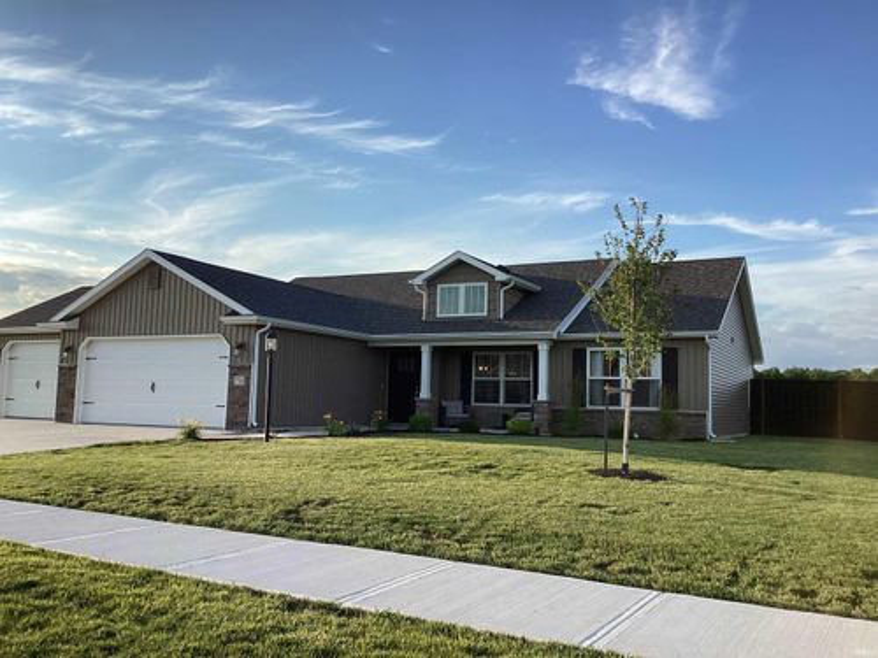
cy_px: 329
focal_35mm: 31
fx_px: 786
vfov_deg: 45.4
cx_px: 439
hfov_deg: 58.4
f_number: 2.4
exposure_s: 1/1018
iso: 25
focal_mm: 3.3
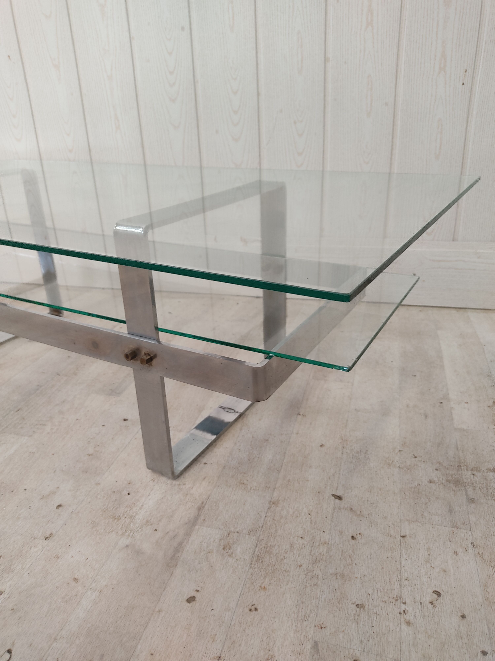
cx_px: 248
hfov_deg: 53.1
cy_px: 330
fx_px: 496
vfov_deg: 67.3
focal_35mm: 26
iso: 276
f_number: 1.79
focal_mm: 4.74
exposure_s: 1/33
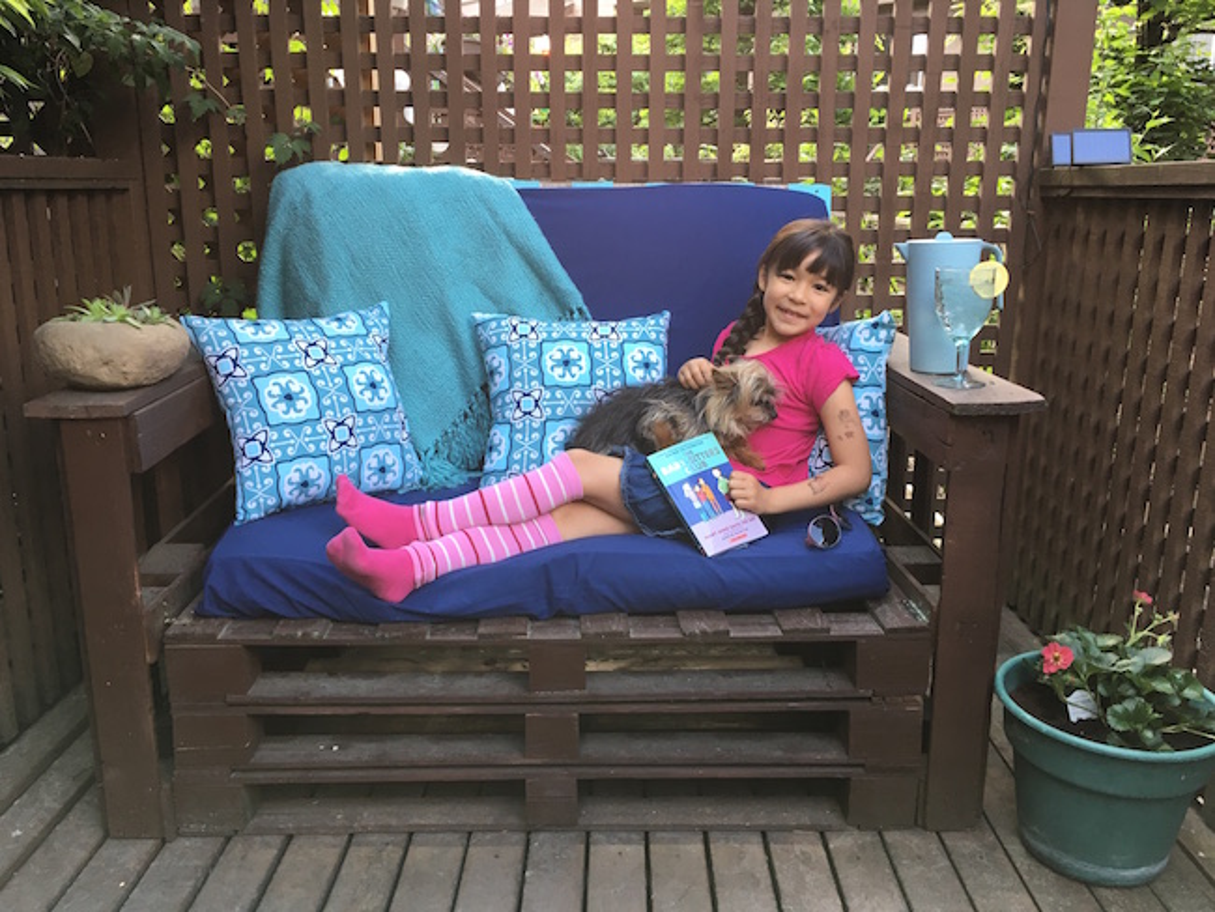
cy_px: 456
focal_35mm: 29
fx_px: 1018
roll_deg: -0.1
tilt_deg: -15.5
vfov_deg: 48.3
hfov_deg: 61.6
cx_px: 608
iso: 25
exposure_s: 1/40
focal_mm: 4.15
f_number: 2.2
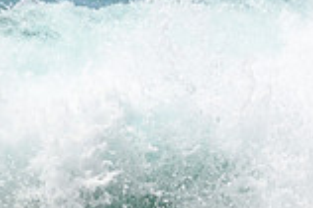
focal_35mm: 2937
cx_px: 559
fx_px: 25509
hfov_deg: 0.7
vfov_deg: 0.5
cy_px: -1
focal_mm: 800
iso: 1000
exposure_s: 1/3200
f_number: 11
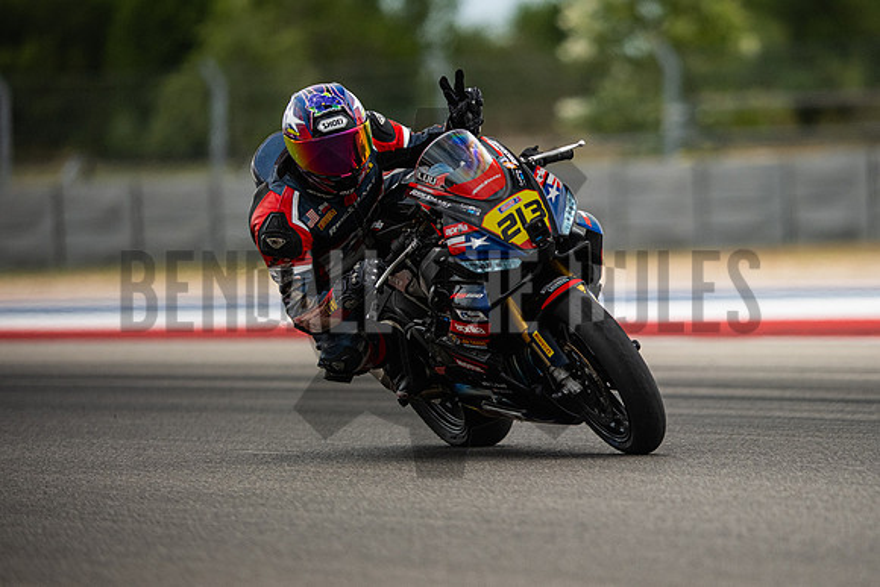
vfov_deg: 3.7
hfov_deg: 5.6
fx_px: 9052
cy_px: 302
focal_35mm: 370
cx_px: 543
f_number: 2
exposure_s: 1/5000
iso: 400
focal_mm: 200
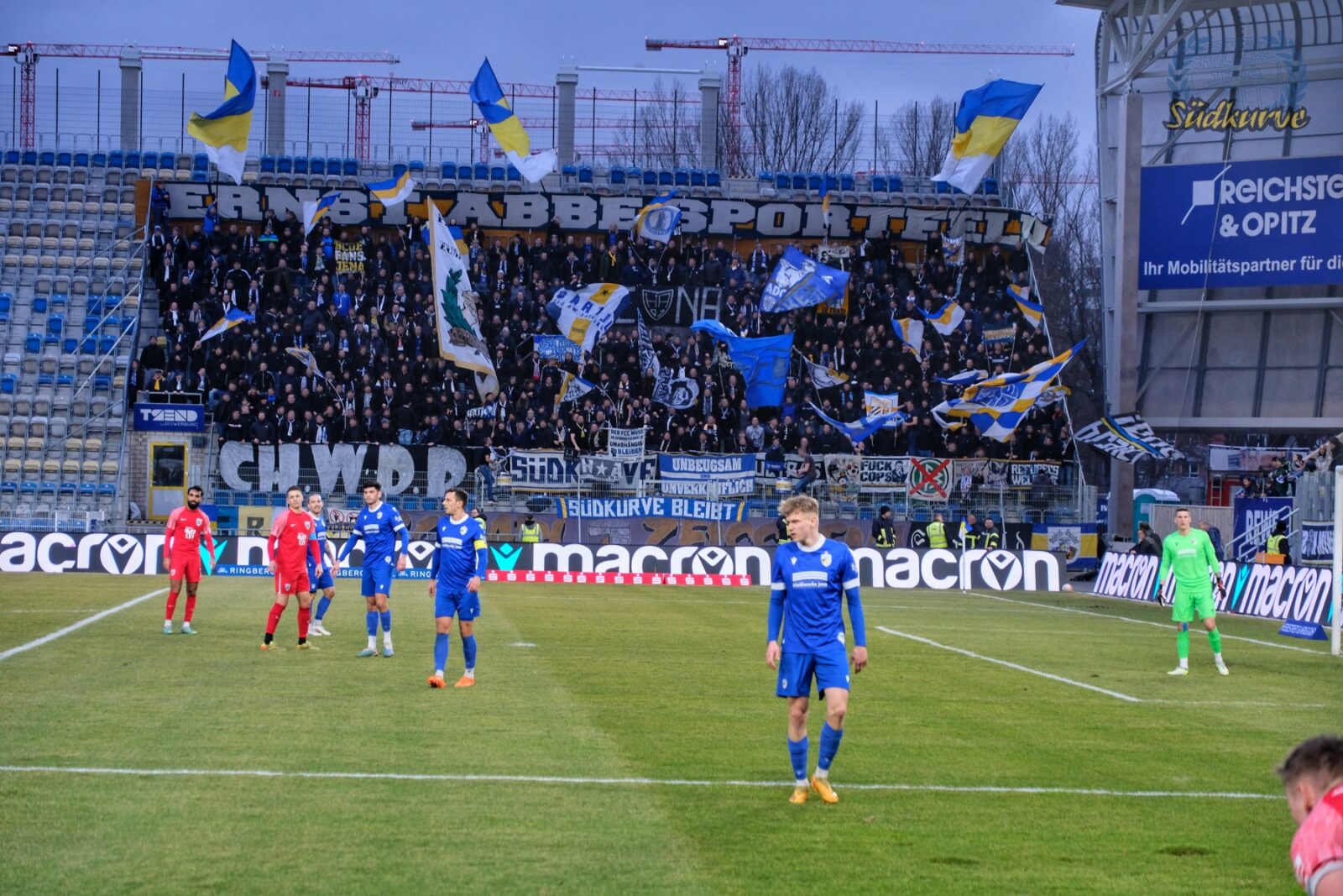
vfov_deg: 16.3
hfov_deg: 24.2
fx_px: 3134
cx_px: 672
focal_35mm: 84
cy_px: 448
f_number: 4.5
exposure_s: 1/160
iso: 1250
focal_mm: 55.8
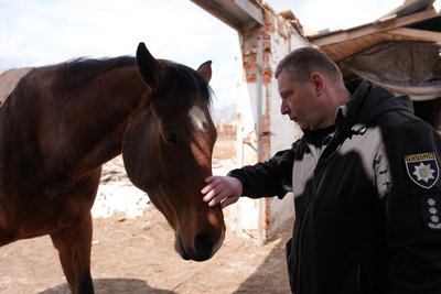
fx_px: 417
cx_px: 220
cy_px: 147
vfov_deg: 38.9
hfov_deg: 55.8
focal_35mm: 34
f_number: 4.5
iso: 80
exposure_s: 1/200
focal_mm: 34
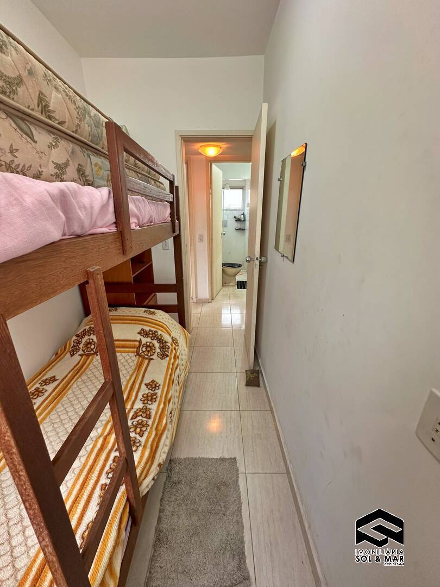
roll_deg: -0.7
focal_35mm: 14
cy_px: 294
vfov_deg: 102.1
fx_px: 237
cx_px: 220
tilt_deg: -18.0
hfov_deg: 85.7
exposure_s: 1/60
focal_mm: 2.22
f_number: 2.2
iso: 160
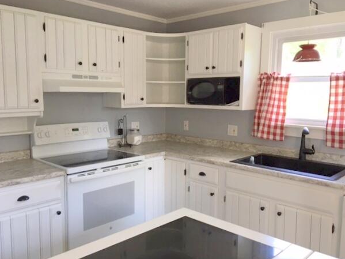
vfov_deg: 45.4
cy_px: 132
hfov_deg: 58.3
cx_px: 180
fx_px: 309
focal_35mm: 31
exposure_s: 1/30
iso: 50
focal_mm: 4.15
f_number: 2.2
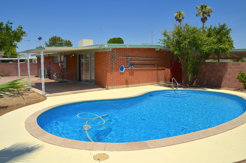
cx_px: 123
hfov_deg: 67.5
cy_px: 82
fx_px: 184
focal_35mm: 27
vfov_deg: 47.7
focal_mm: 18
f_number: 11
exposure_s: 1/500
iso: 200
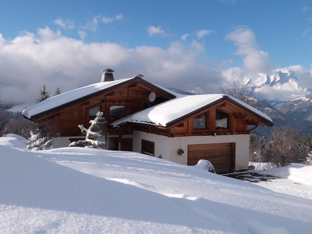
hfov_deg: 56.8
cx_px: 156
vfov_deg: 44.2
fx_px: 288
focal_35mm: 32
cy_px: 117
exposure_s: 1/500
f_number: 5.6
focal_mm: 5.6
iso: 100
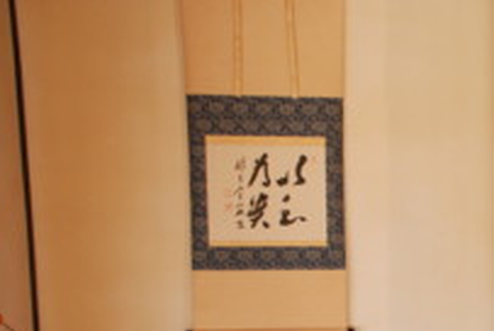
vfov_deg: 16.8
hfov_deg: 23.8
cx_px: 538
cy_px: 326
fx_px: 1099
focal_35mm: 80
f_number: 4
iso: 400
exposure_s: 1/15
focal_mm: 24
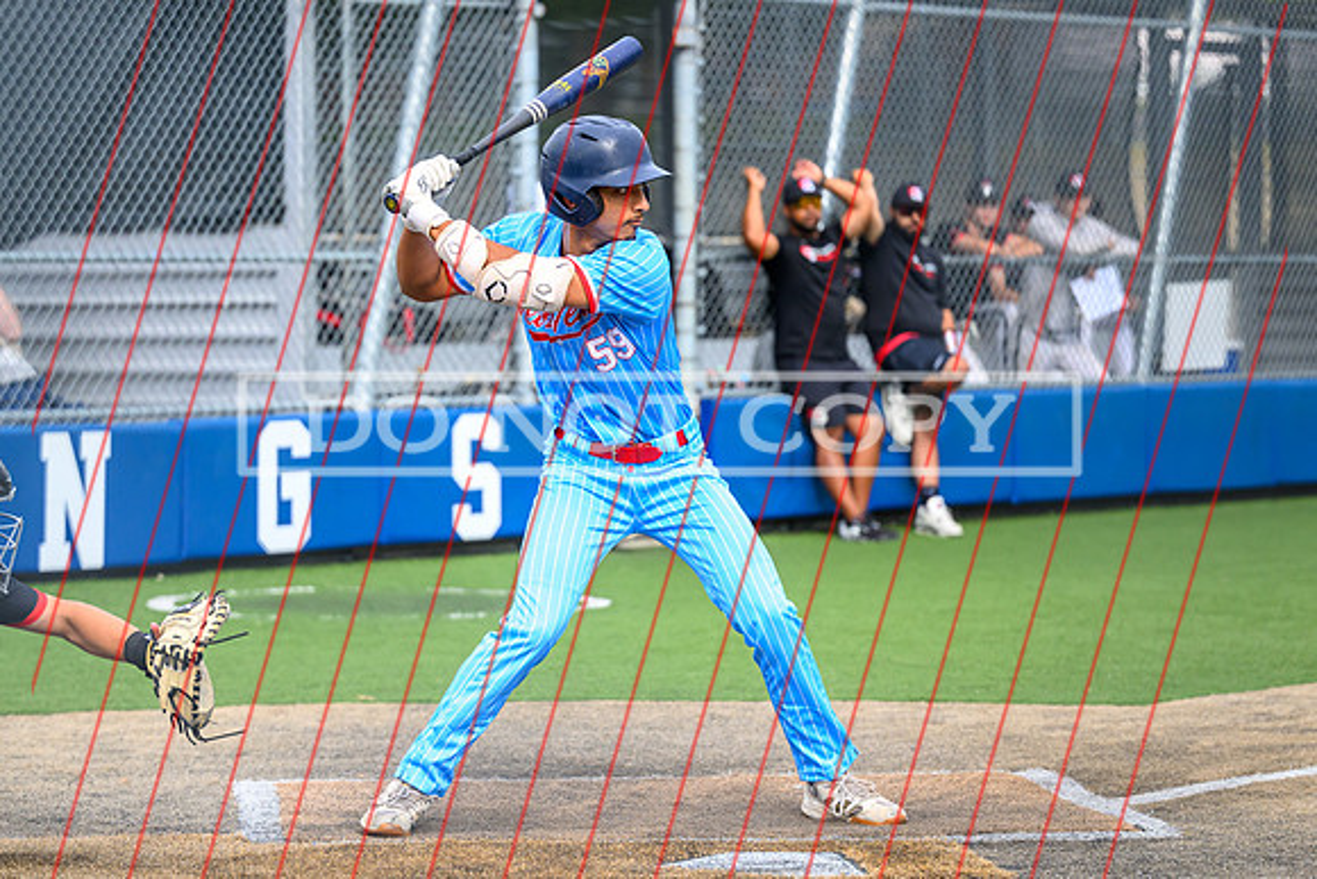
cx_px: 540
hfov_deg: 15.9
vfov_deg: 10.6
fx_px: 4722
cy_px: 517
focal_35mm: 129
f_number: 2.8
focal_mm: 97
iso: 800
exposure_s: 1/3200
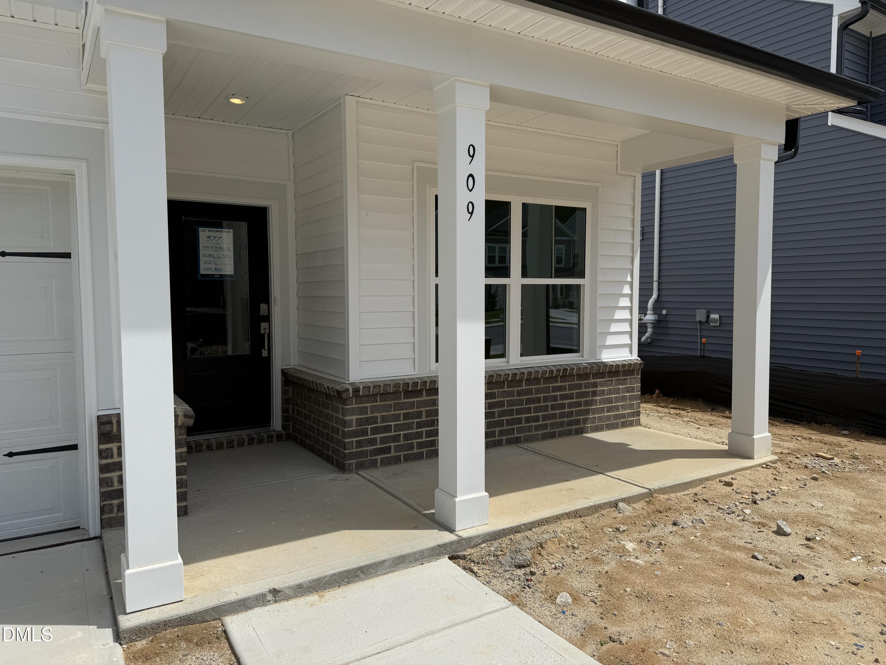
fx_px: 614
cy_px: 332
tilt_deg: -1.1
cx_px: 443
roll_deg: +0.7
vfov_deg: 56.8
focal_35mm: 24
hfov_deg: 71.6
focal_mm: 6.76
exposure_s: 1/8130
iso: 80
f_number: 1.78
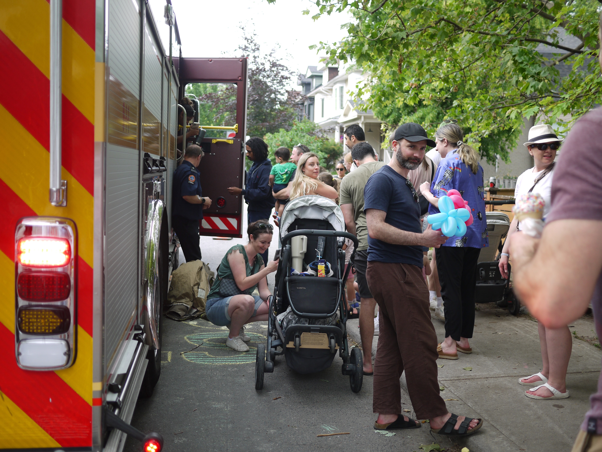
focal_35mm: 40
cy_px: 226
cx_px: 301
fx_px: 696
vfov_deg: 36.0
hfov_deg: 46.8
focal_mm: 20
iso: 100
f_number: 1.7
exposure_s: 1/400
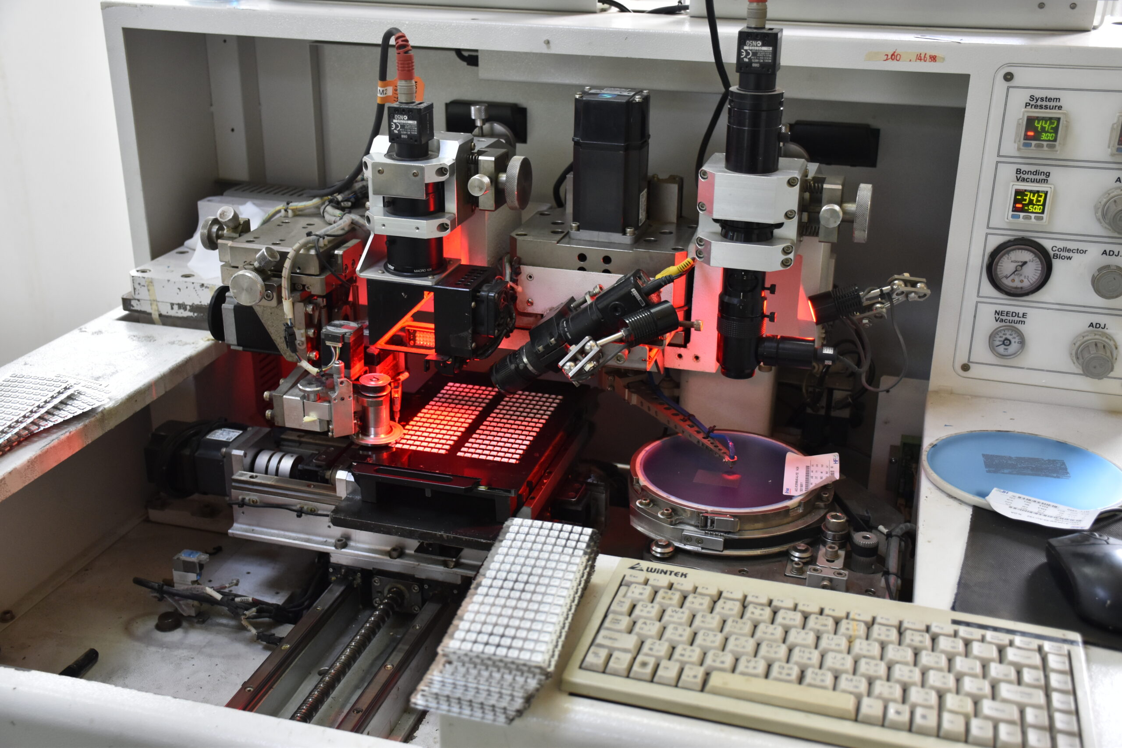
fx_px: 1215
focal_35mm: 39
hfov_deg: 49.6
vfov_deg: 34.2
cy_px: 374
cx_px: 561
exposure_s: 1/50
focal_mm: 26
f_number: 4.5
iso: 800
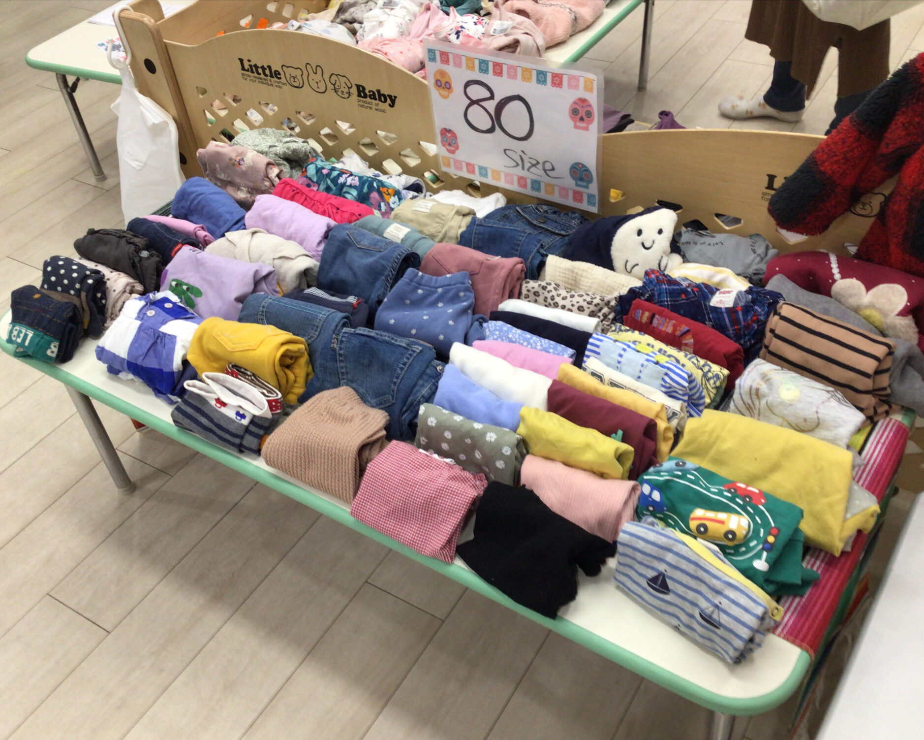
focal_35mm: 33
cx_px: 480
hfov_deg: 54.2
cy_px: 377
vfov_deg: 44.6
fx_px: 903
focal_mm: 3.3
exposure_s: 1/30
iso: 40
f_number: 2.4
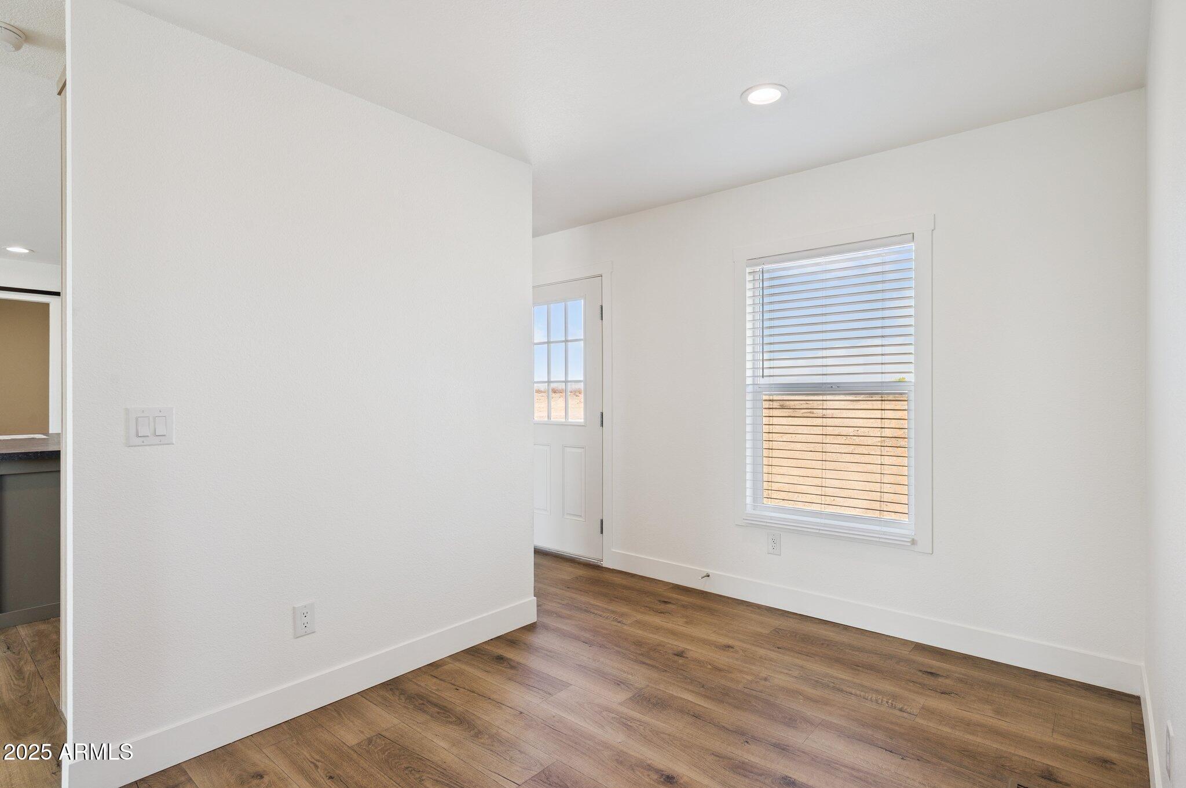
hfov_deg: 90.0
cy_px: 394
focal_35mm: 18
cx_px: 593
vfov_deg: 67.3
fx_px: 593
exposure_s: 1/320
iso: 320
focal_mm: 18
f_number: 8
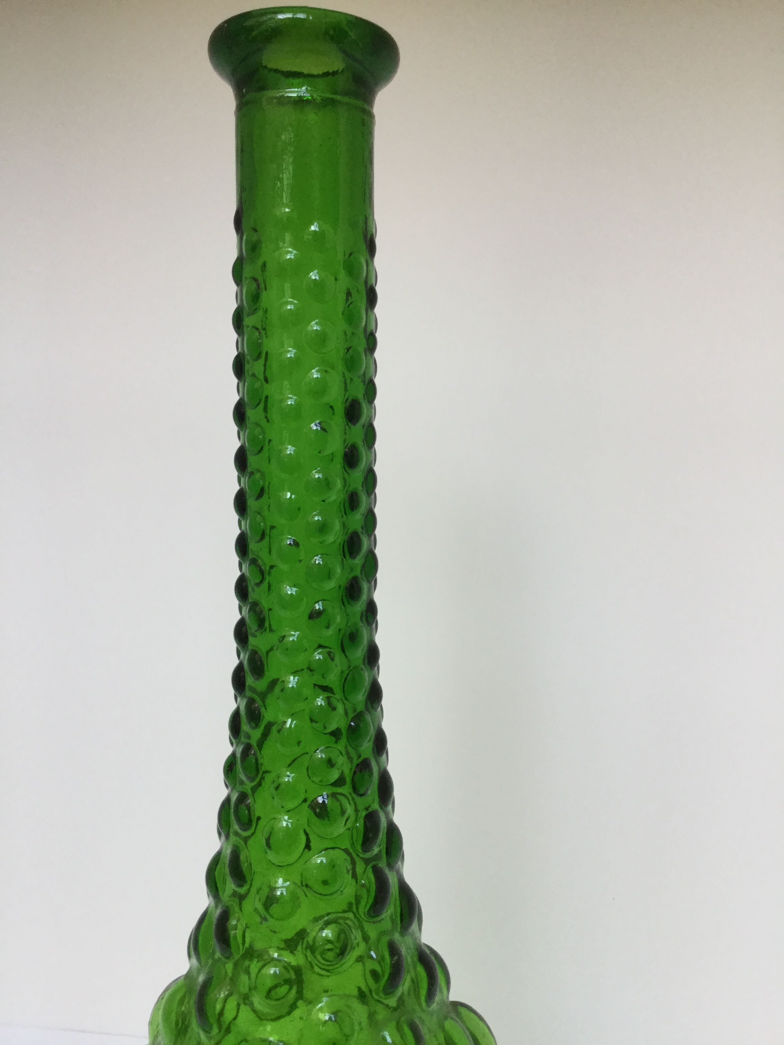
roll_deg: -1.3
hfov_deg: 45.4
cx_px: 392
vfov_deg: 58.4
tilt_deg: -7.2
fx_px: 936
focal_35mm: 31
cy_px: 522
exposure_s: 1/33
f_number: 2.4
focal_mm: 3.3
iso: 64
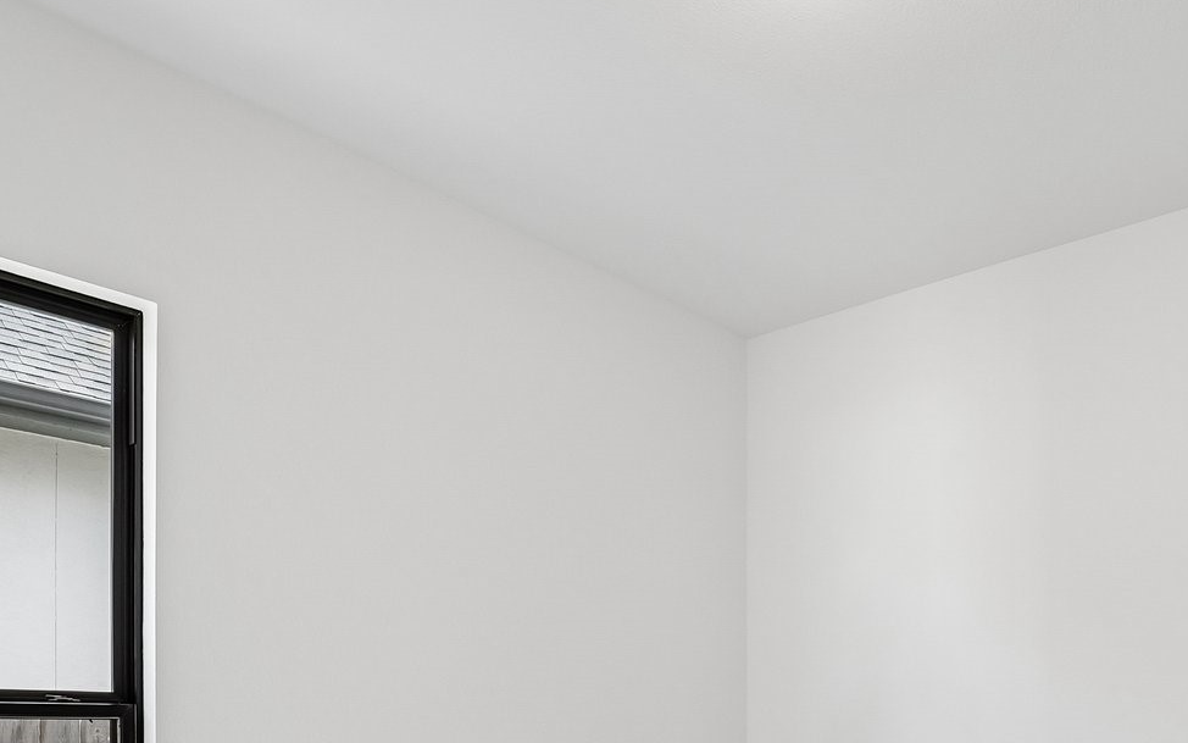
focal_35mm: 30
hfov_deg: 60.9
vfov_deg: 37.5
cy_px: 736
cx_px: 820
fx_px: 971
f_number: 8
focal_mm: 14
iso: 500
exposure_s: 1/60
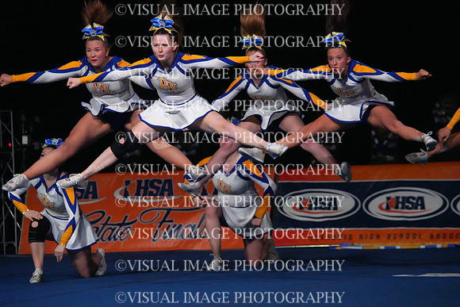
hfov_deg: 8.8
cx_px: 230
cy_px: 154
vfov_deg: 5.9
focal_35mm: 235
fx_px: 3003
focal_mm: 235
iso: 16000
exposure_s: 1/1250
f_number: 5.6
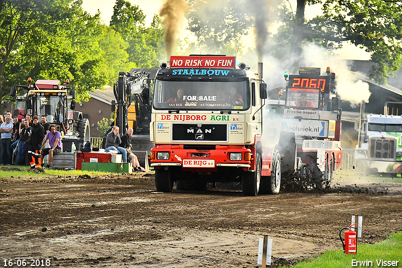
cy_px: 134
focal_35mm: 300
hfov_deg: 6.9
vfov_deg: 4.6
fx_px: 3349
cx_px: 201
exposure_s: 1/2500
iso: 1600
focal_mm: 200
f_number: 5.6
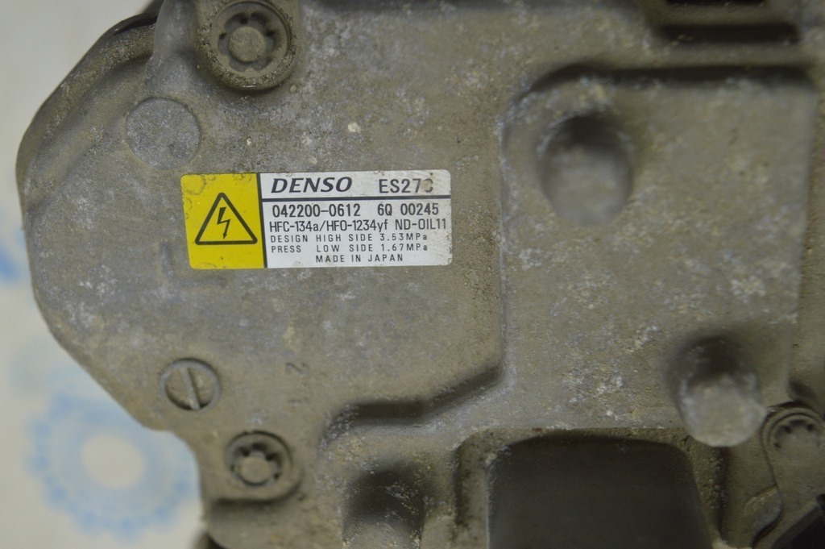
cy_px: 274
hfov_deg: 33.4
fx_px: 1374
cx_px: 412
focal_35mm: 60
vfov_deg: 22.6
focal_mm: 40
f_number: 5.6
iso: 400
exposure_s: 1/40
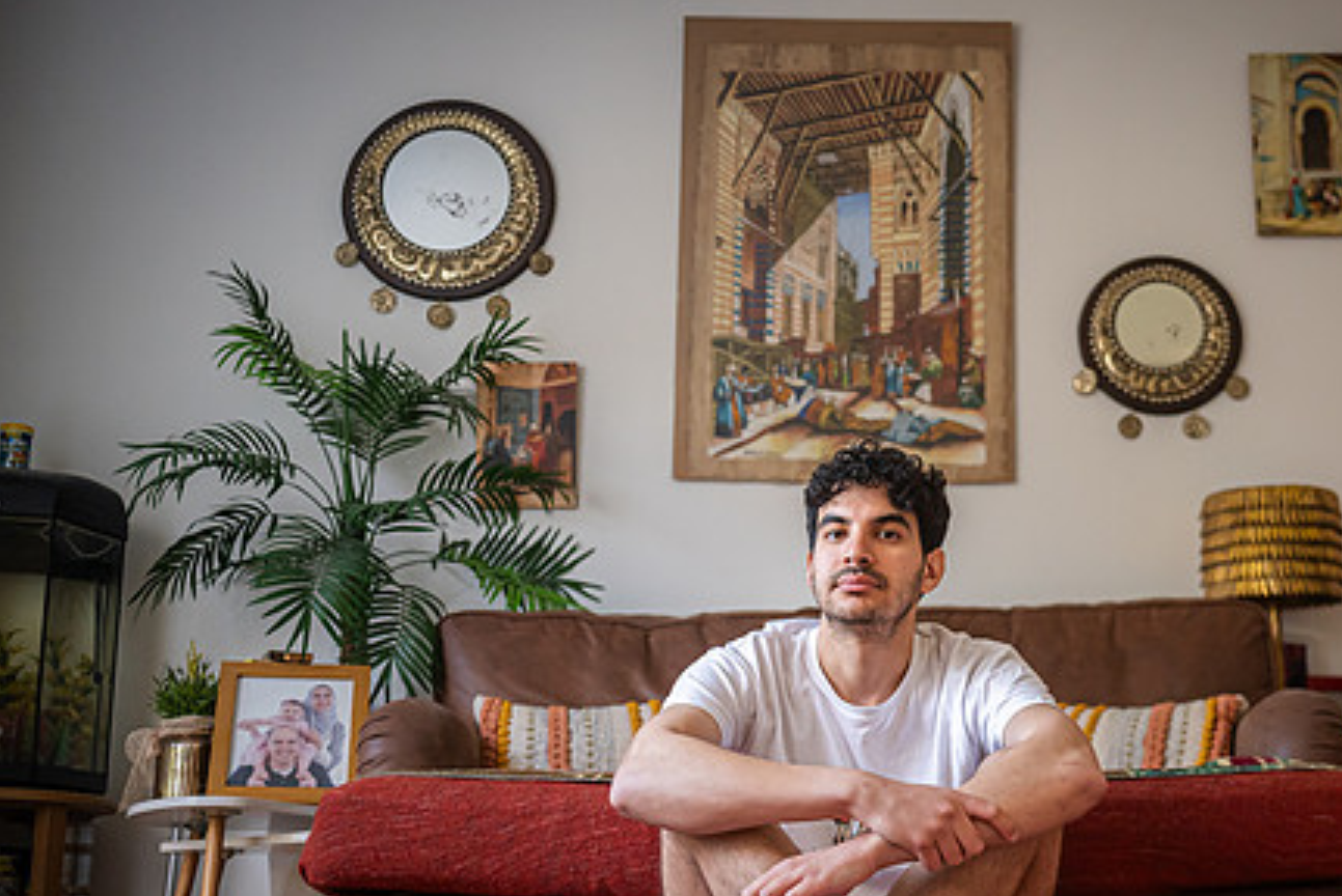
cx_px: 912
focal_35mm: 51
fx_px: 1902
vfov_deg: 26.4
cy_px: 596
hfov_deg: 38.3
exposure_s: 1/640
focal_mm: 36
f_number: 2
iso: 2000
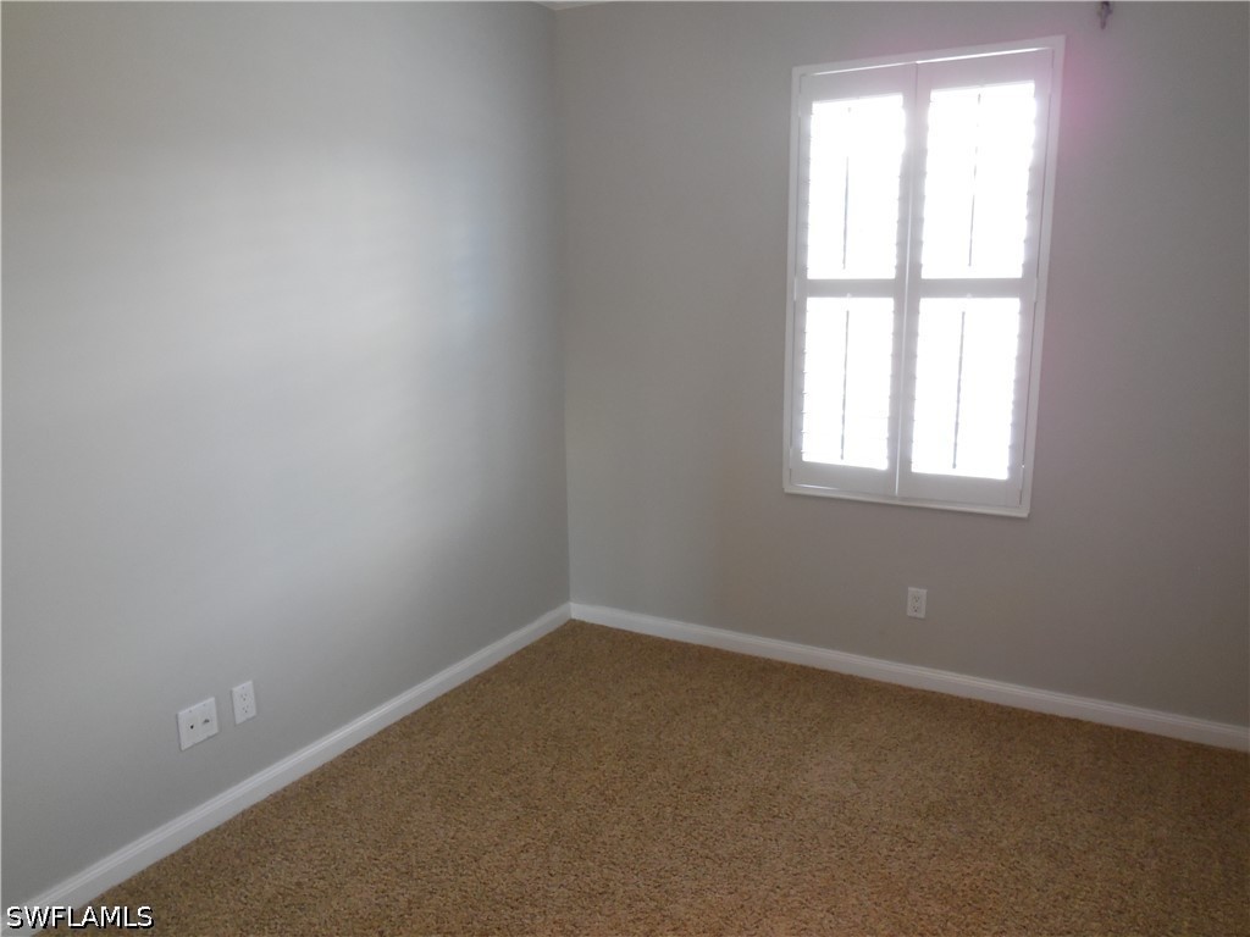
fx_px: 903
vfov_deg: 54.9
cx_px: 625
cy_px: 468
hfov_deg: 69.4
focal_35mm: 25
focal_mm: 4.5
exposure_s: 1/30
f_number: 3.1
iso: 320
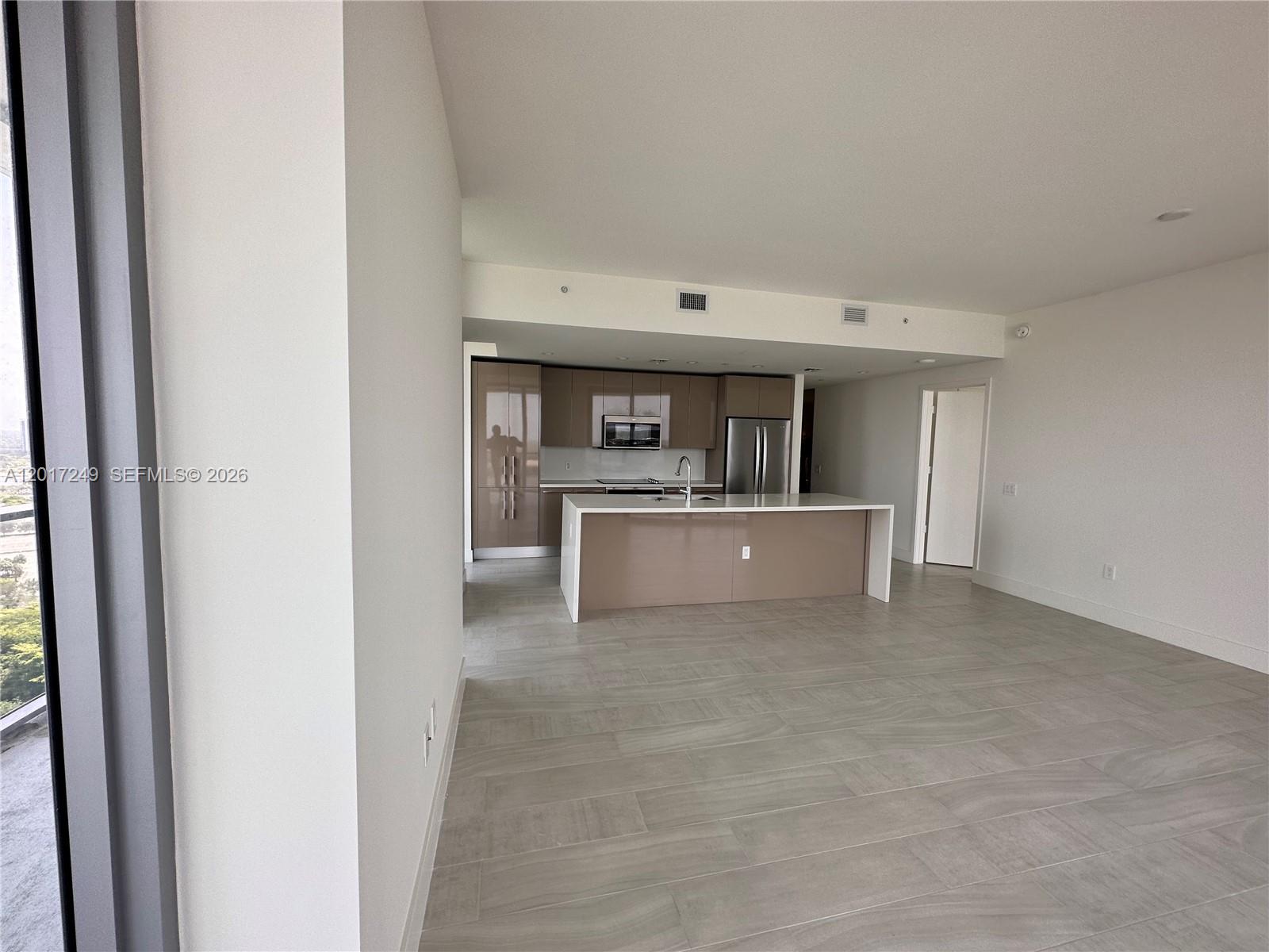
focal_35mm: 14
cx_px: 634
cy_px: 476
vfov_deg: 85.7
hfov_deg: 102.1
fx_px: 513
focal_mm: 2.22
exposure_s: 1/239
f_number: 2.2
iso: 40
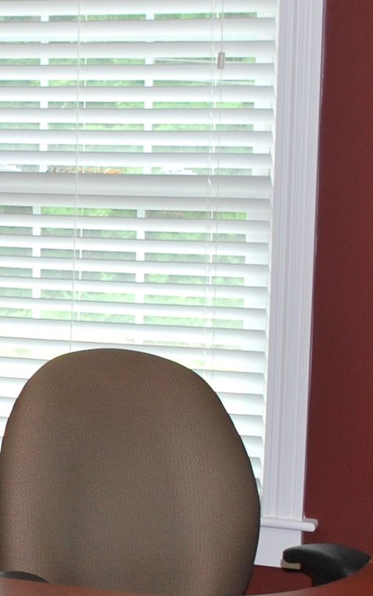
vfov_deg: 19.9
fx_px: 1691
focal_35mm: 104
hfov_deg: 12.2
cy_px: 443
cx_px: -128
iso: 200
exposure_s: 1/60
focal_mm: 18
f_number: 3.5
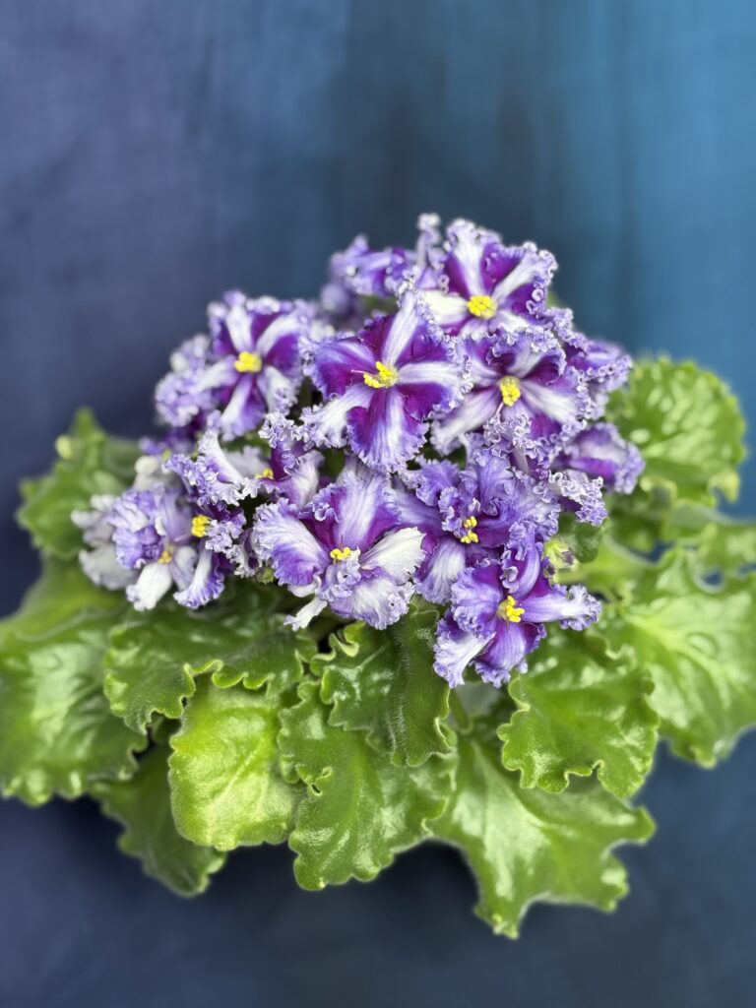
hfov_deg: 28.0
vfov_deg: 36.8
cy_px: 504
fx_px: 1514
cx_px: 378
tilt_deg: -45.5
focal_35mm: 52
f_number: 1.6
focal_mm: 5.96
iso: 160
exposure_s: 1/60
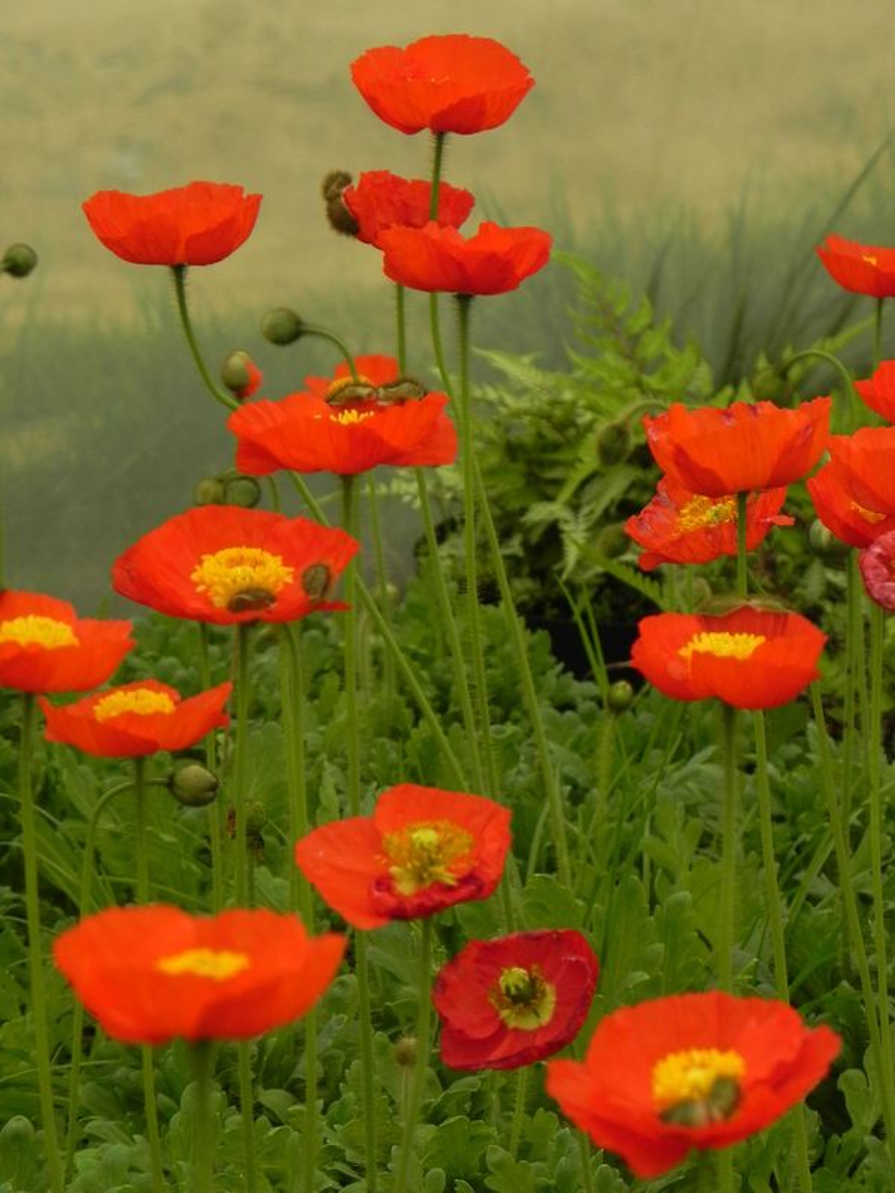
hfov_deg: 9.2
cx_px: 448
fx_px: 5585
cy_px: 596
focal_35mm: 162
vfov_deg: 12.2
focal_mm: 28.8
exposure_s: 1/500
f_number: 5
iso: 160
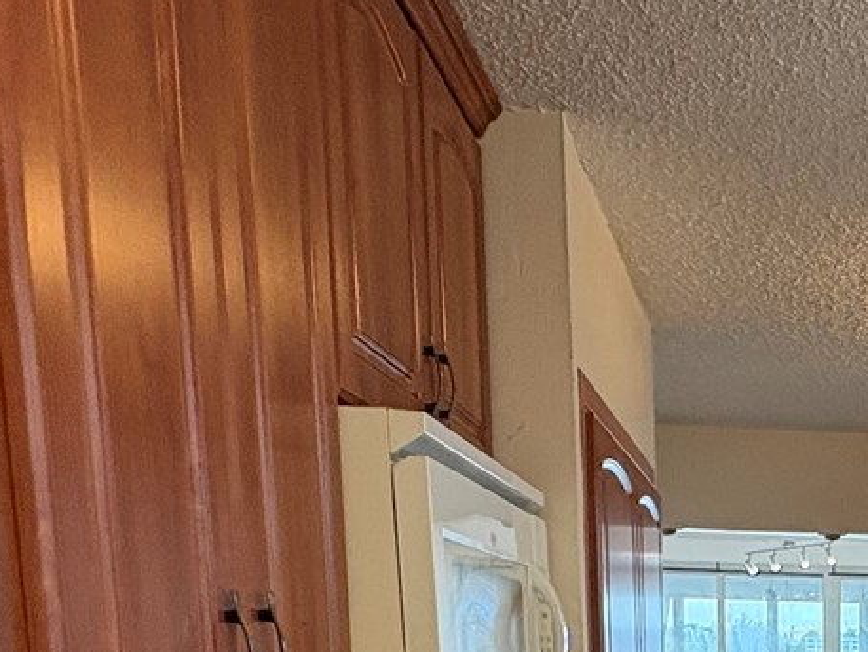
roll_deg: -0.3
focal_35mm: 49
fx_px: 1229
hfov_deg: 33.7
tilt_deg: -7.2
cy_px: 878
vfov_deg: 25.1
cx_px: 959
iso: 250
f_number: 2.2
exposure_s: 1/60
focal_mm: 2.22
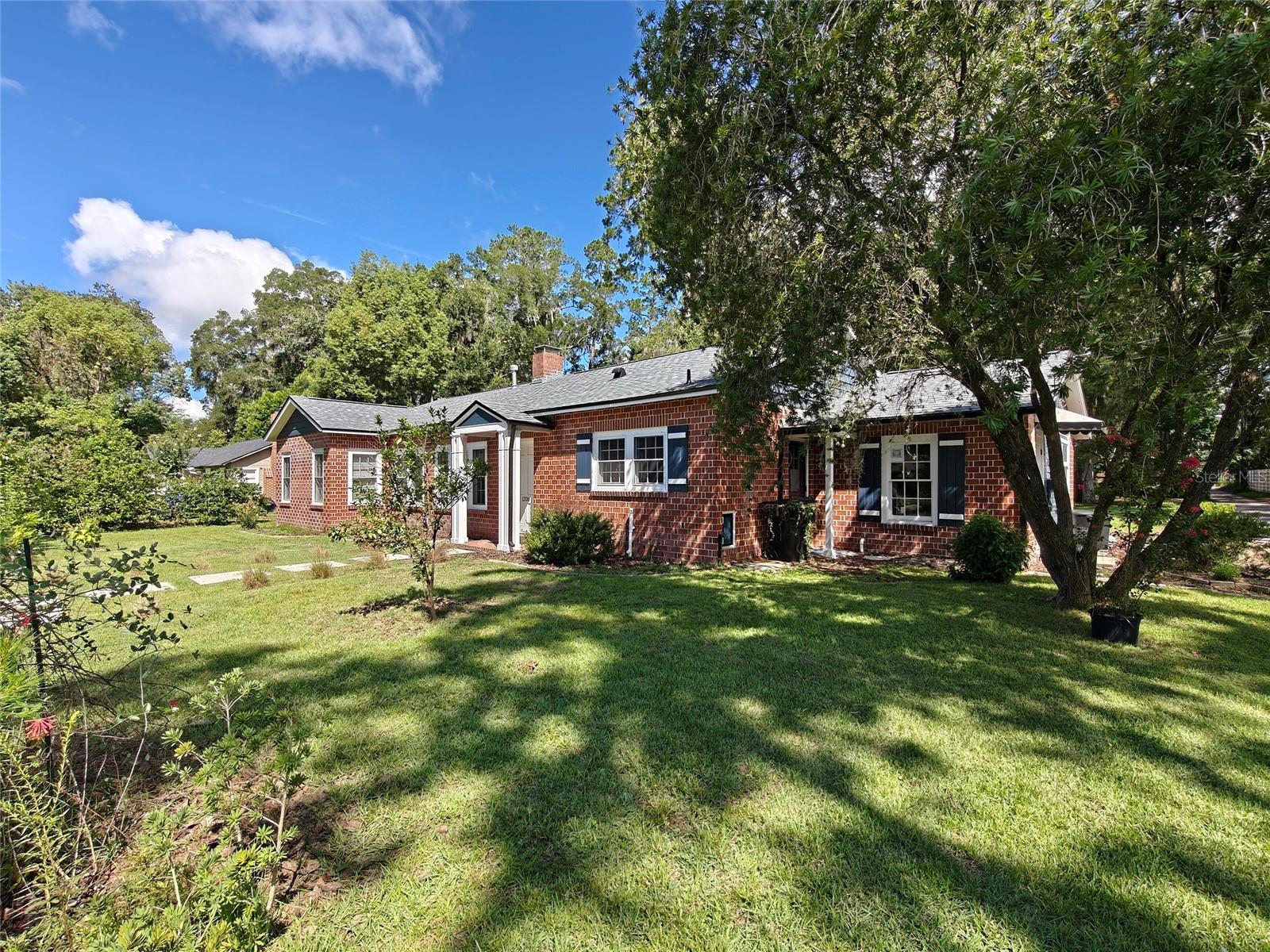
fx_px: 550
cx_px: 635
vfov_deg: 81.7
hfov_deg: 98.2
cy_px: 476
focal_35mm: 15
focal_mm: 2.3
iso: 100
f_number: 2
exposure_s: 1/200
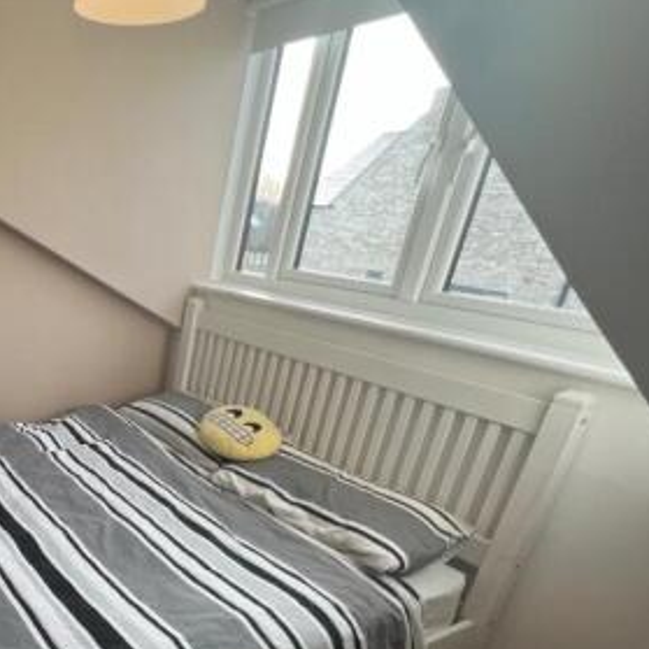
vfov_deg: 64.1
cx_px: 3
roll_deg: -2.4
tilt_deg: -19.7
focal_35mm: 24
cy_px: 406
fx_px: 509
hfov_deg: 52.1
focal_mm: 1.57
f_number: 1.8
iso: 32
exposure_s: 1/132
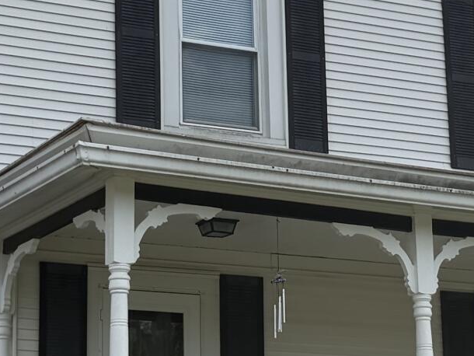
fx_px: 1616
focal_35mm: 118
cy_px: 208
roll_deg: +1.3
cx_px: 254
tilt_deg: +12.7
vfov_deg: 12.6
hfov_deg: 16.7
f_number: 1.78
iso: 80
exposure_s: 1/4167
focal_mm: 6.76
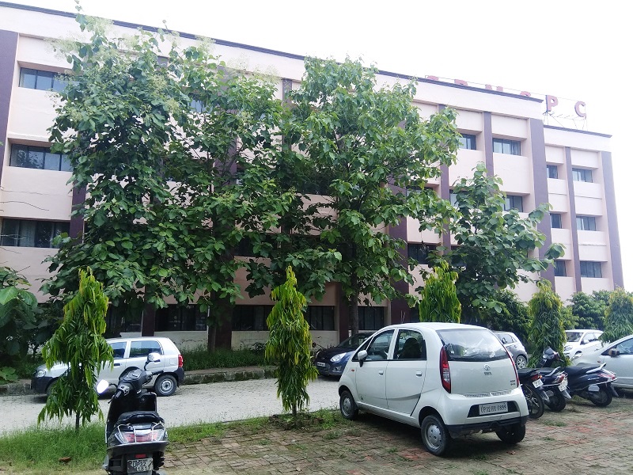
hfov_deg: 79.0
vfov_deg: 63.4
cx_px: 316
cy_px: 238
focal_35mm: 21
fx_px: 384
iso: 100
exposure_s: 1/306
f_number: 2
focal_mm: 3.57
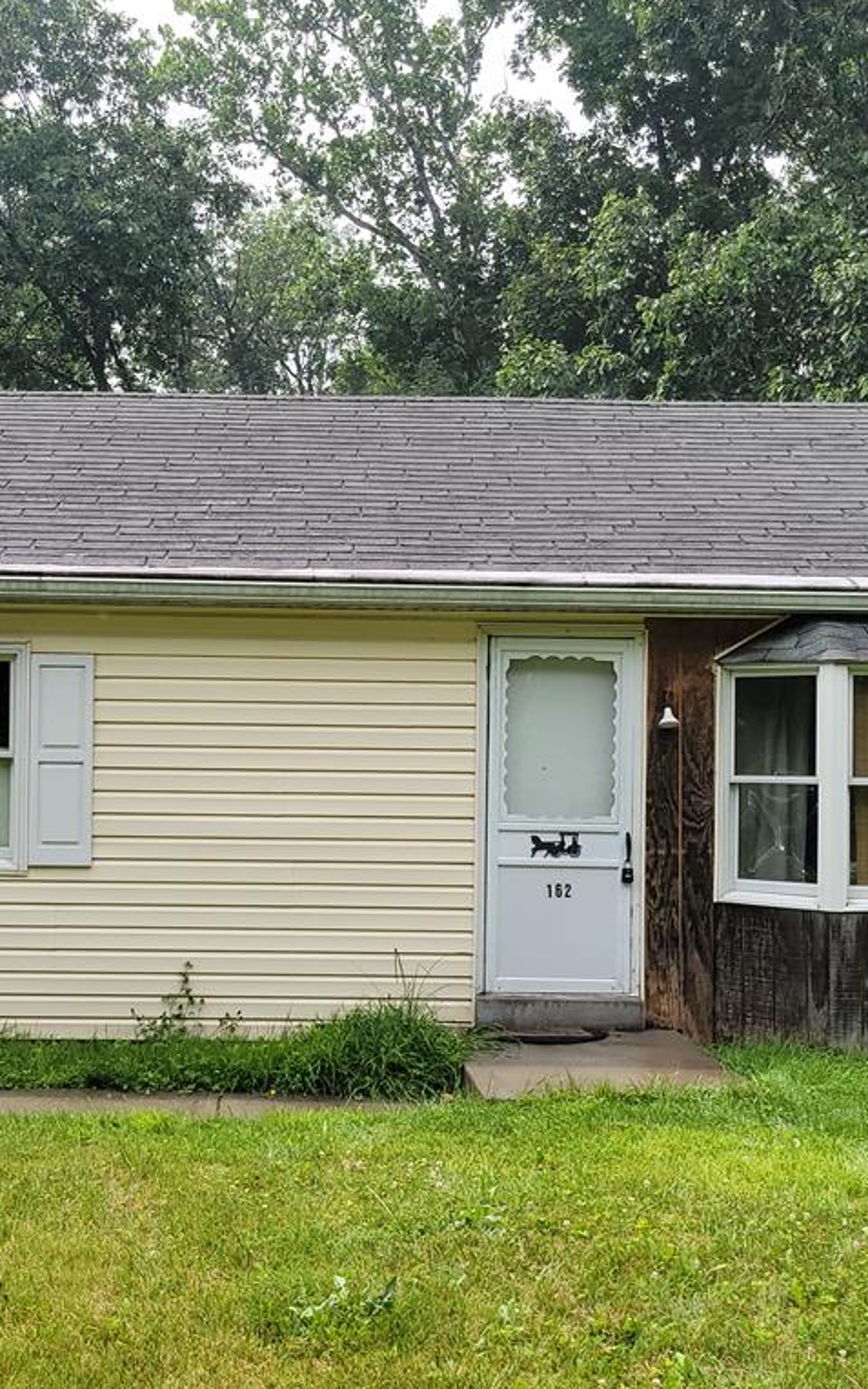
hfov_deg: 34.4
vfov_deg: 52.7
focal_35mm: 37
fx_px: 1400
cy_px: 695
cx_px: 362
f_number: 1.8
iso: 40
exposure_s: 1/1546
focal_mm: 5.4
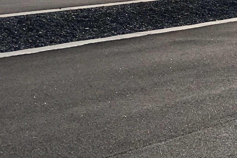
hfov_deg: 12.8
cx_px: 450
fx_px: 942
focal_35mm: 143
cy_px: -41
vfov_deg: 9.4
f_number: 2.2
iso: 25
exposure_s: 1/6410
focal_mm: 4.15
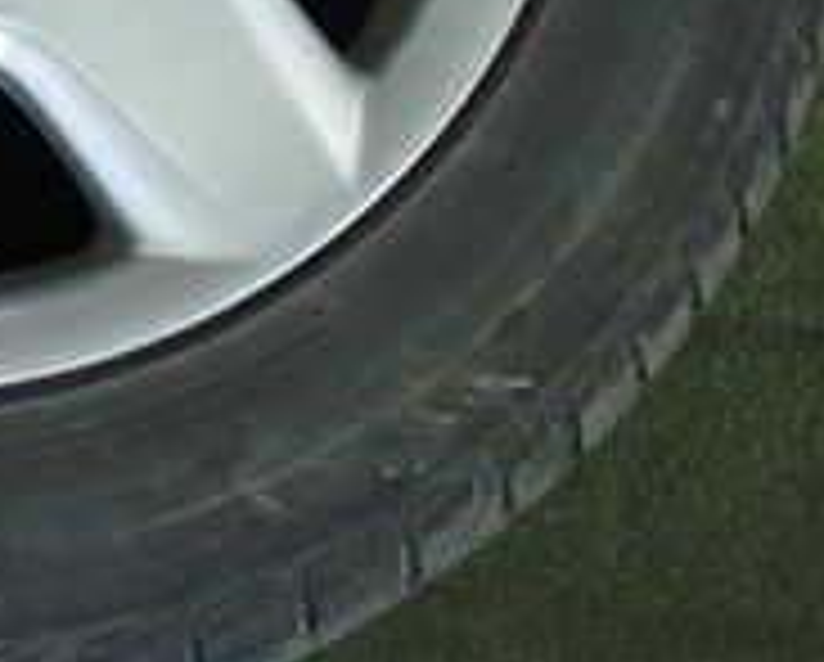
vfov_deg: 11.5
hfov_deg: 14.3
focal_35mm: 131
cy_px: -185
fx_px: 3200
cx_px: -122
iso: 800
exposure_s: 1/30
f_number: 2.8
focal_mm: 7.31
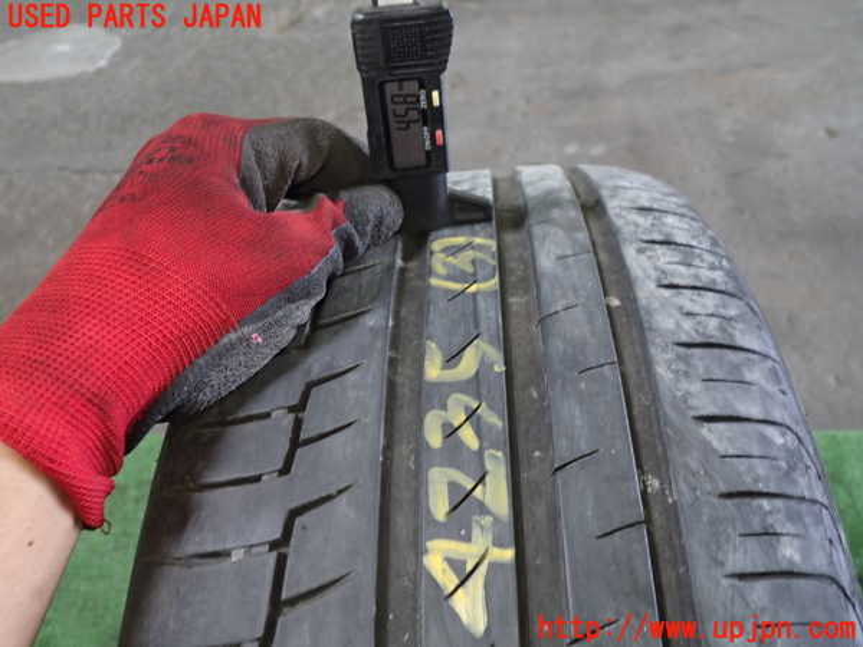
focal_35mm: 30
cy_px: 324
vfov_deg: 46.8
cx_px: 432
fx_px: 748
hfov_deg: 60.0
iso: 320
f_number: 2.3
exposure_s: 1/30
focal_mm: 5.4
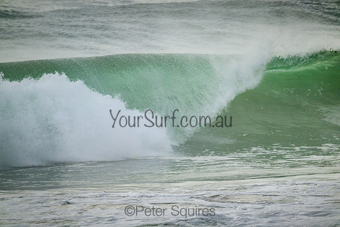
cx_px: 170
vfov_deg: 1.7
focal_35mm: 800
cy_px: 114
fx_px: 7557
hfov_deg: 2.6
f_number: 11
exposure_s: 1/2500
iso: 1600
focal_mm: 800
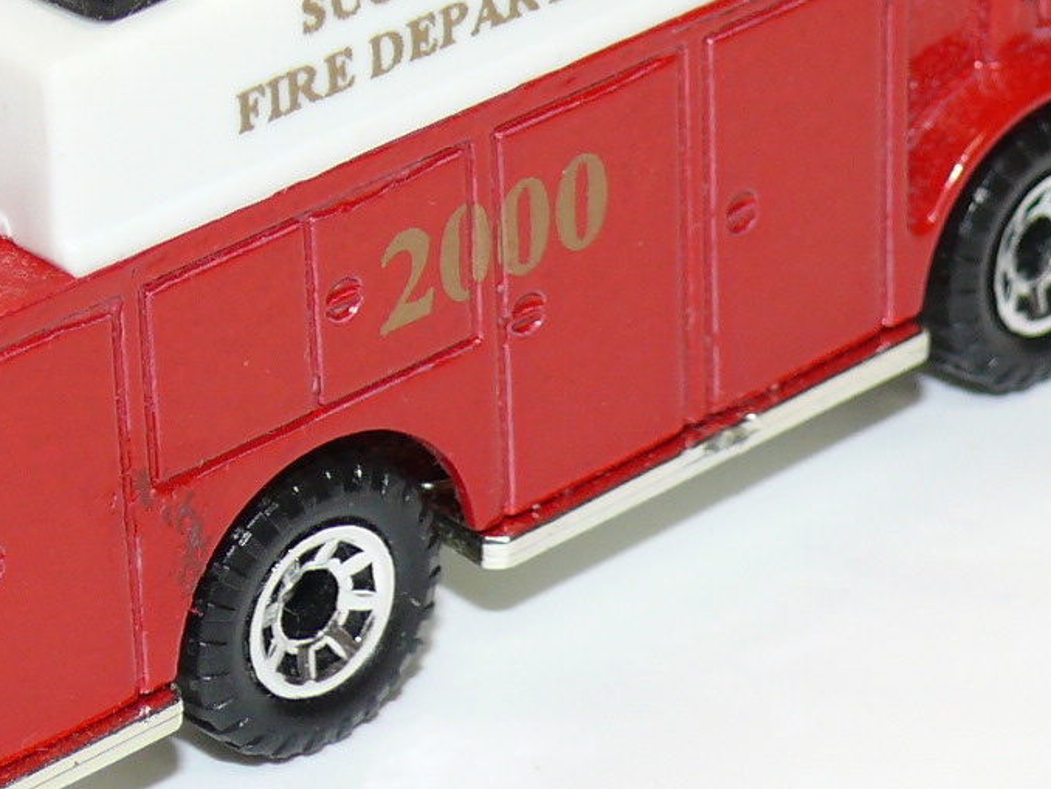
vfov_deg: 7.1
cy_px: 70
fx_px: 6378
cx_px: 391
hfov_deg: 9.4
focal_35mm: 210
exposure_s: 1/30
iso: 100
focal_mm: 12.5
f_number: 4
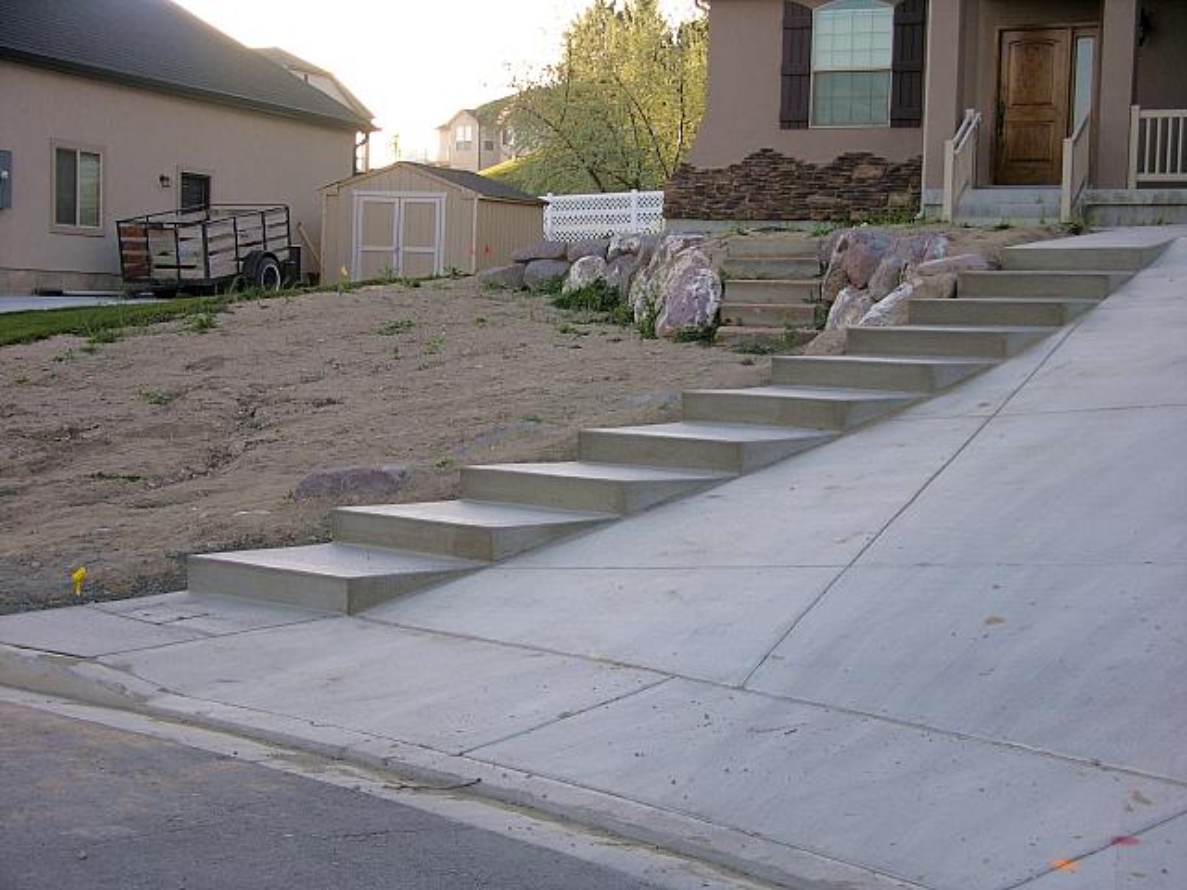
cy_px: 445
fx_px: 2126
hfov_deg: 31.2
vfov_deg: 23.7
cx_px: 594
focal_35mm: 62
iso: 50
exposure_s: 1/90.6
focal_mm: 15.7
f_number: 3.2
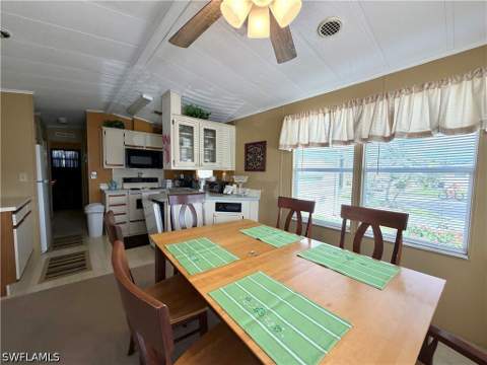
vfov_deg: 85.7
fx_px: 197
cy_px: 182
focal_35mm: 14
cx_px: 244
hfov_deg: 102.1
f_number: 2.2
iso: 64
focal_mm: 2.22
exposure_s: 1/120
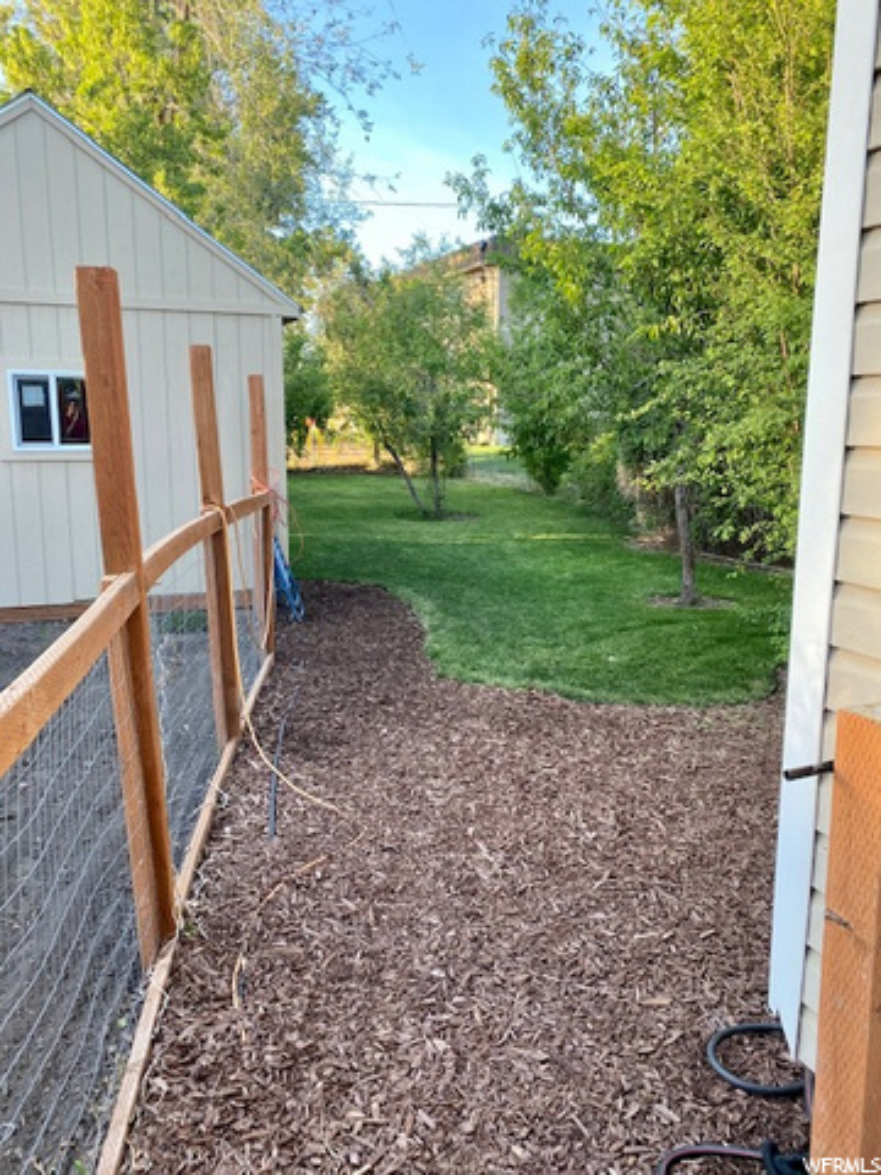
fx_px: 882
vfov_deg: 67.3
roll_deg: +0.4
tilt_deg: -10.0
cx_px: 440
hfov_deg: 53.1
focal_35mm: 26
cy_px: 588
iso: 40
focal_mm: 4.25
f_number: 1.8
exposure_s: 1/122
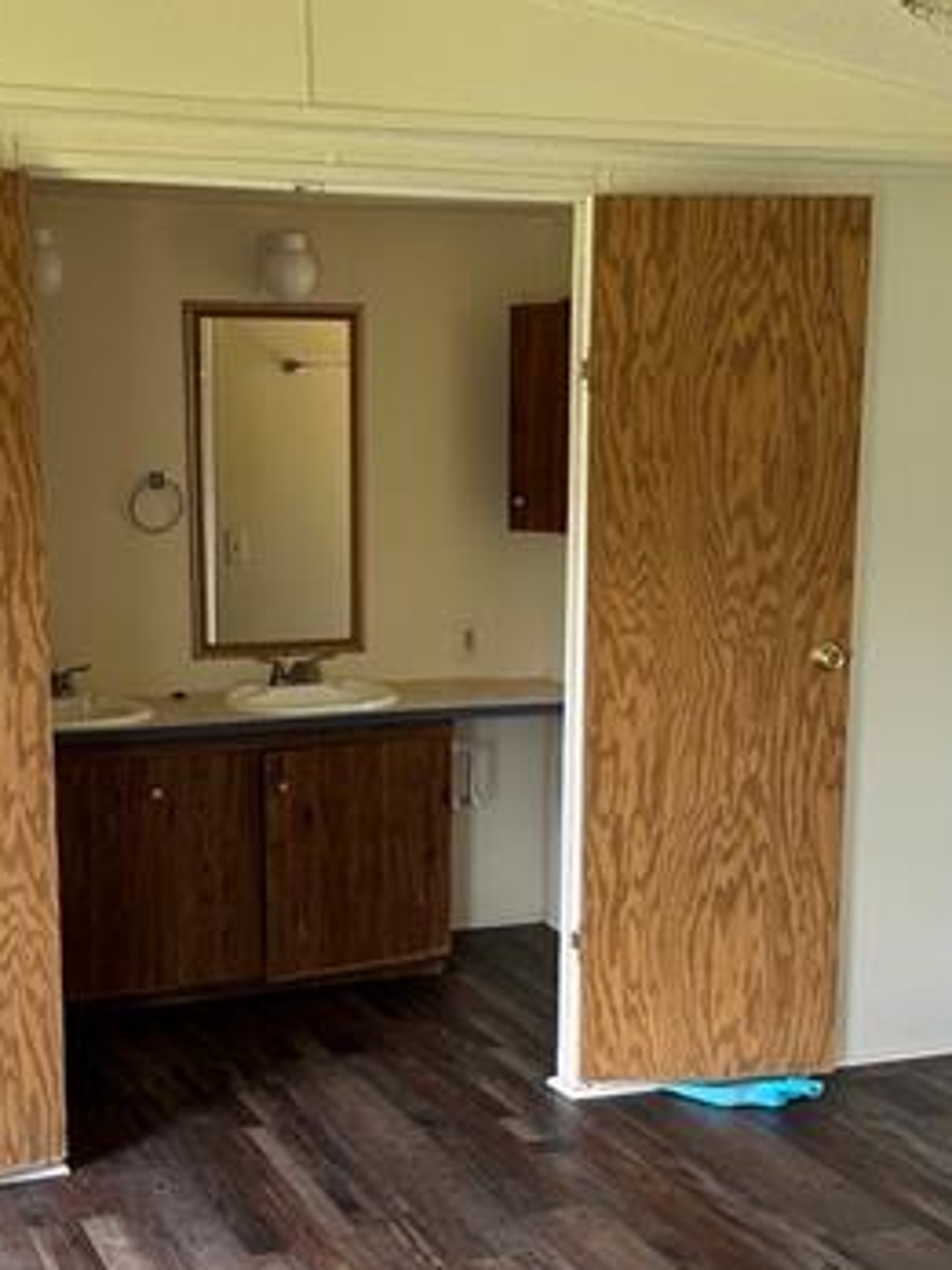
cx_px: 412
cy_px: 785
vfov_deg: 36.0
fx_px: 1943
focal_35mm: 53
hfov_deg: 27.5
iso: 125
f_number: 1.78
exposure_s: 1/121
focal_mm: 6.86
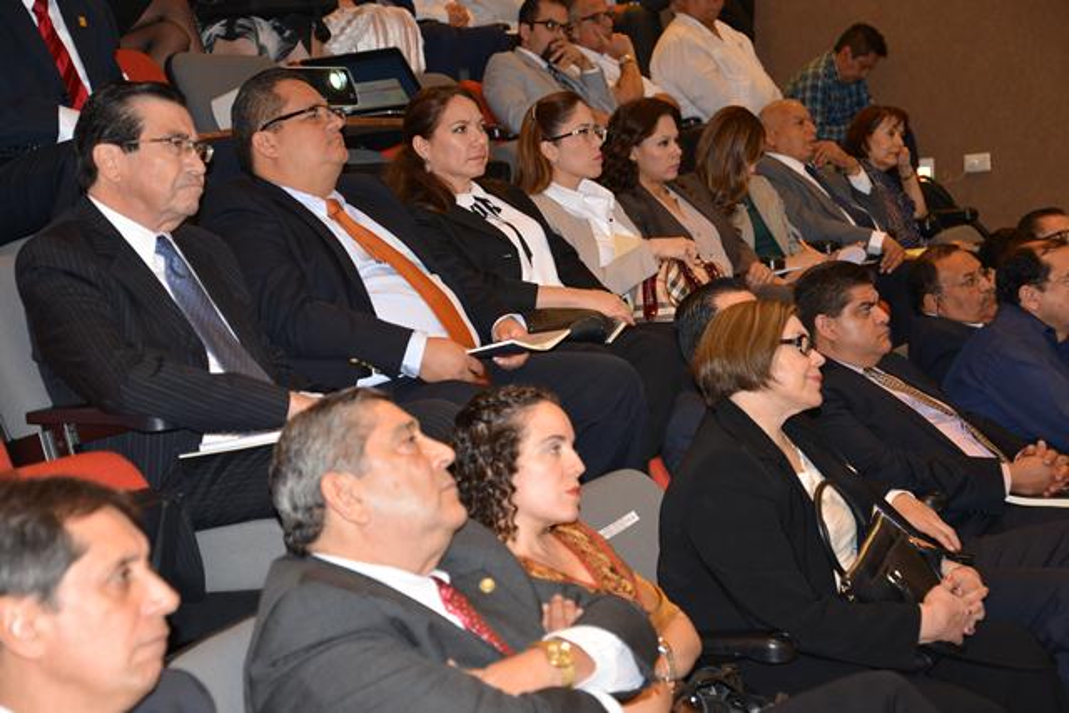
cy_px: 356
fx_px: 1723
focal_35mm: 58
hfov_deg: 34.5
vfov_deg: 23.4
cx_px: 534
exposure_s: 1/60
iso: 800
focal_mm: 58
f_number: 4.5
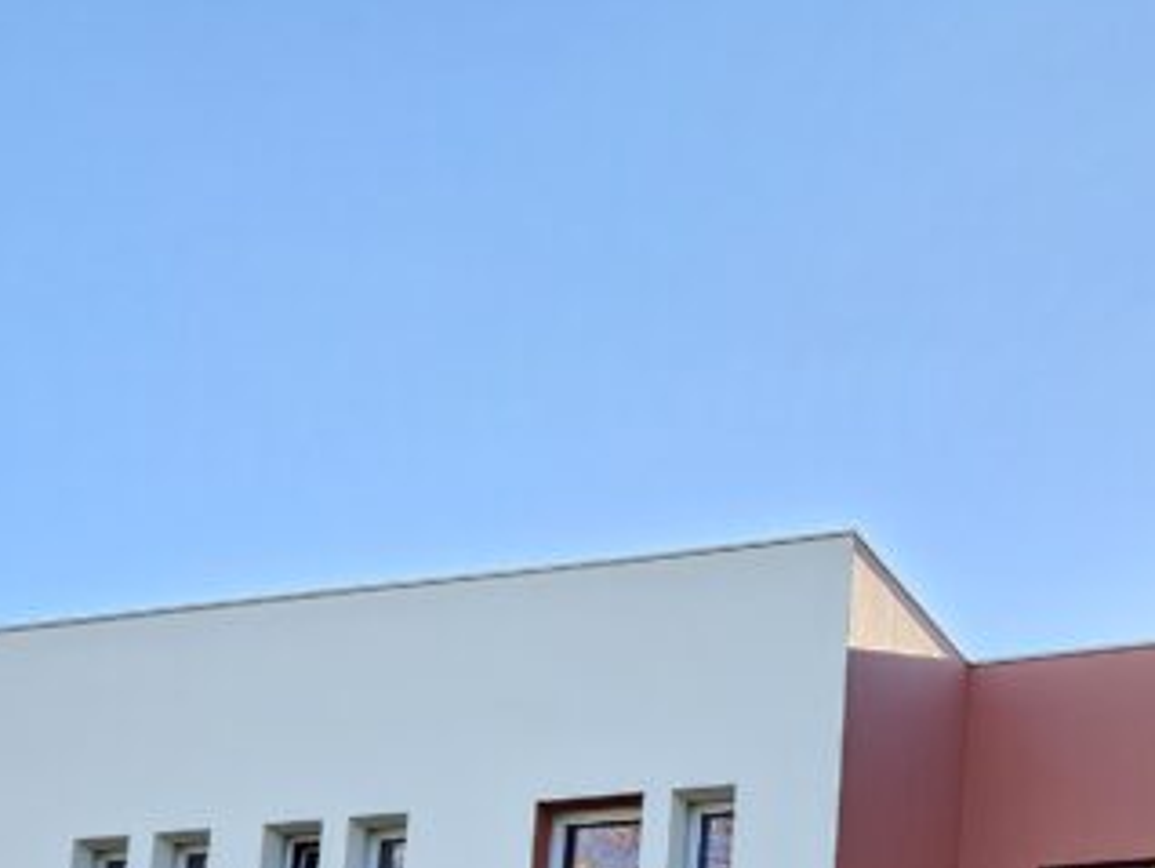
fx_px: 2471
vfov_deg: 18.1
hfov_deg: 25.1
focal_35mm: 74
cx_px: 1133
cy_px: 1242
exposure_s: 1/226
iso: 40
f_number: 1.8
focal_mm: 5.4
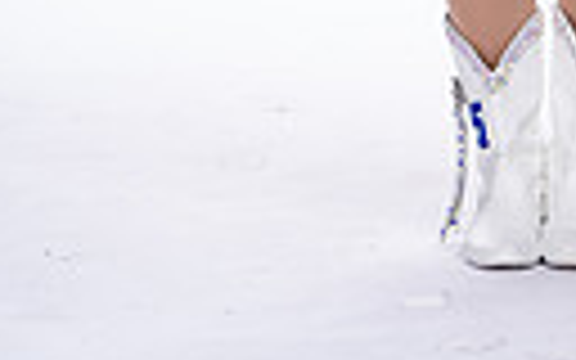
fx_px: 6515
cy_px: -580
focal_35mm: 415
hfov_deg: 5.1
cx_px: 432
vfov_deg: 3.1
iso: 800
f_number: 5.6
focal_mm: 116
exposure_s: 1/250
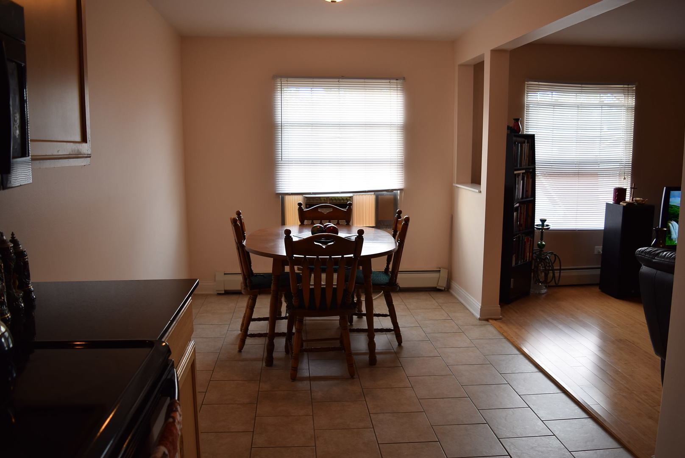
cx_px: 342
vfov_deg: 48.0
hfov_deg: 67.3
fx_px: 514
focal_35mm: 27
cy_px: 229
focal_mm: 18
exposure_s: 1/30
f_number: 3.5
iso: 160
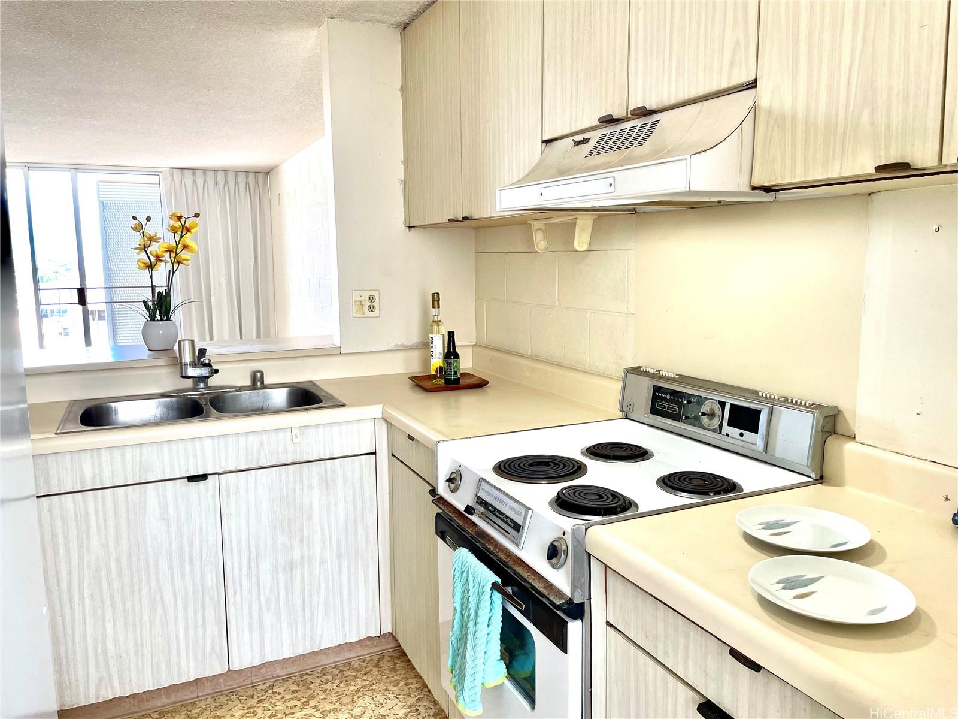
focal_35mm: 26
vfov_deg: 53.1
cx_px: 479
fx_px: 720
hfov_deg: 67.3
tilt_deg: -7.9
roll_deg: +0.7
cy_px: 360
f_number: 1.6
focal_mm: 4.2
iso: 64
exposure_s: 1/60
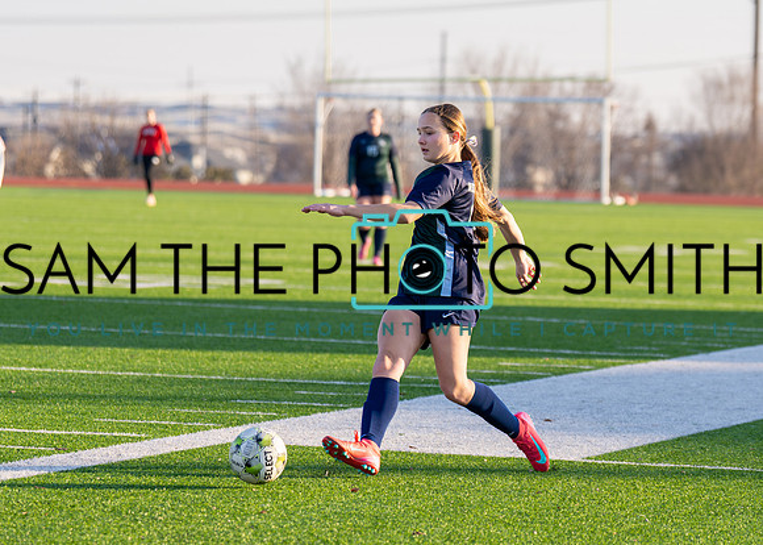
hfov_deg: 10.5
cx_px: 428
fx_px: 4143
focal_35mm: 191
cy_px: 292
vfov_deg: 7.5
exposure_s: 1/1250
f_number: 2.8
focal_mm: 109
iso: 200
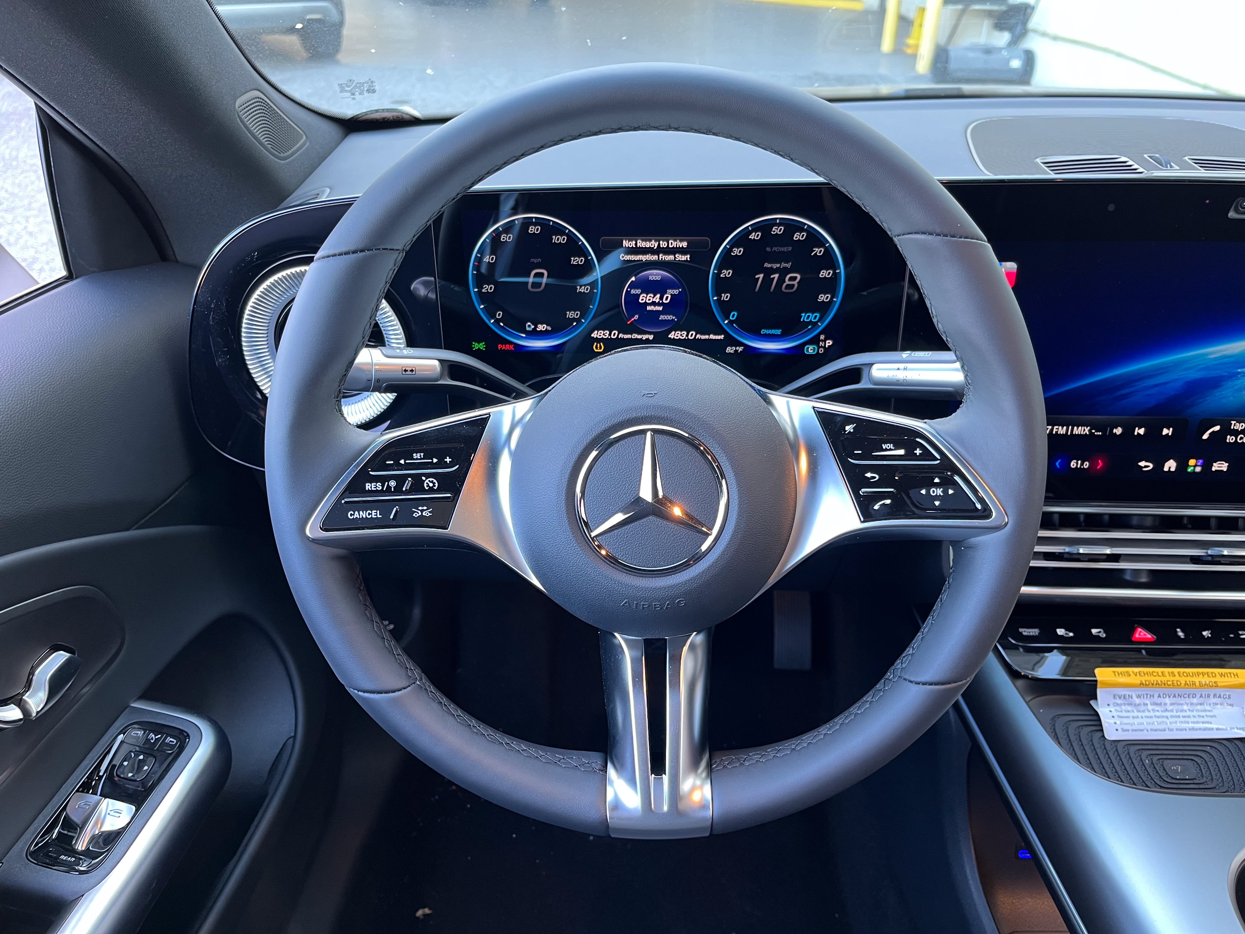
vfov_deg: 53.1
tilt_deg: -30.7
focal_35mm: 26
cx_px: 622
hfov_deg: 67.3
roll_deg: -0.8
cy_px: 467
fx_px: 935
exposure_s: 1/50
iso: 125
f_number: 1.6
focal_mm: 5.1
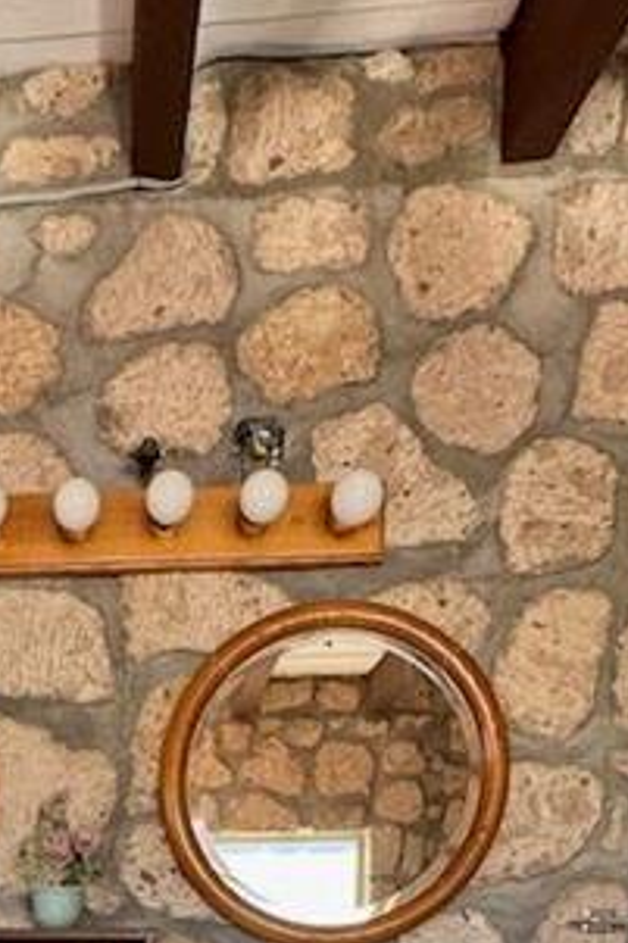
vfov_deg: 40.2
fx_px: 969
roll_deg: -0.4
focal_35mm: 37
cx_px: 16
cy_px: 1074
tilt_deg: -3.9
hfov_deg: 33.2
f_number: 2.2
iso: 125
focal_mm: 2.22
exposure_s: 1/99
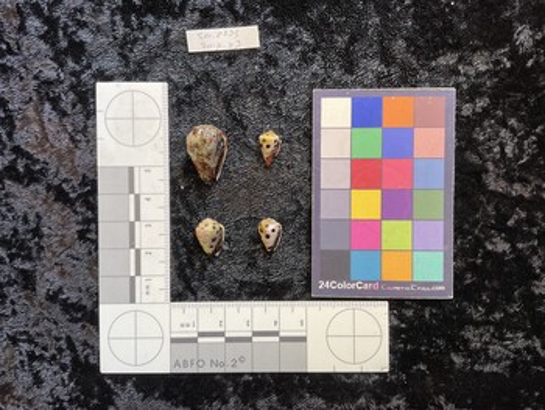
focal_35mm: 29
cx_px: 272
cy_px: 205
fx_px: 457
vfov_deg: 48.3
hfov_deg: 61.6
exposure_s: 1/50
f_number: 1.8
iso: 50
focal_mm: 3
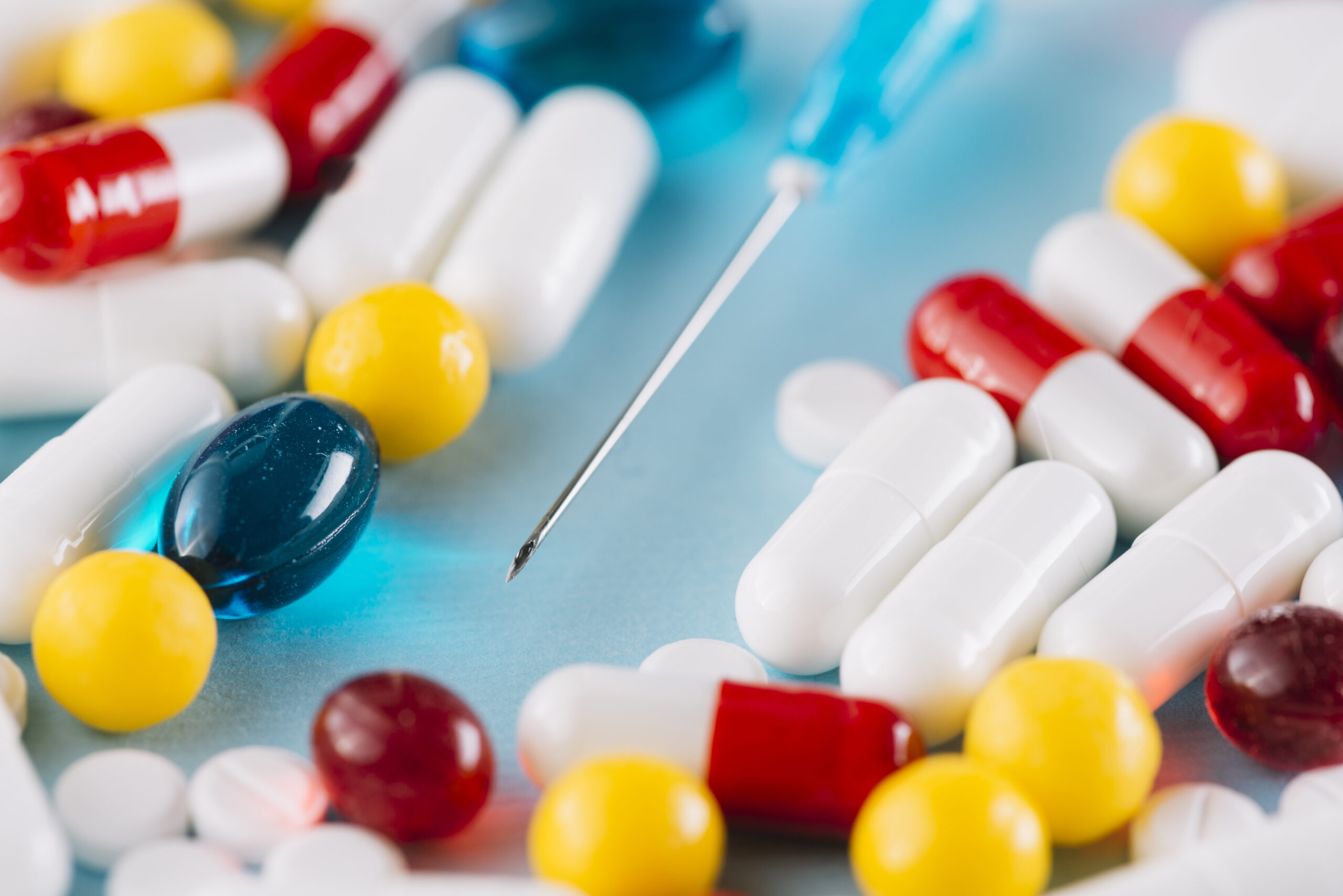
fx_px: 3918
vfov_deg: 13.1
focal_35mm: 105
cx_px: 672
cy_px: 448
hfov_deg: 19.4
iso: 160
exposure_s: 1/160
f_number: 10
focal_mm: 105
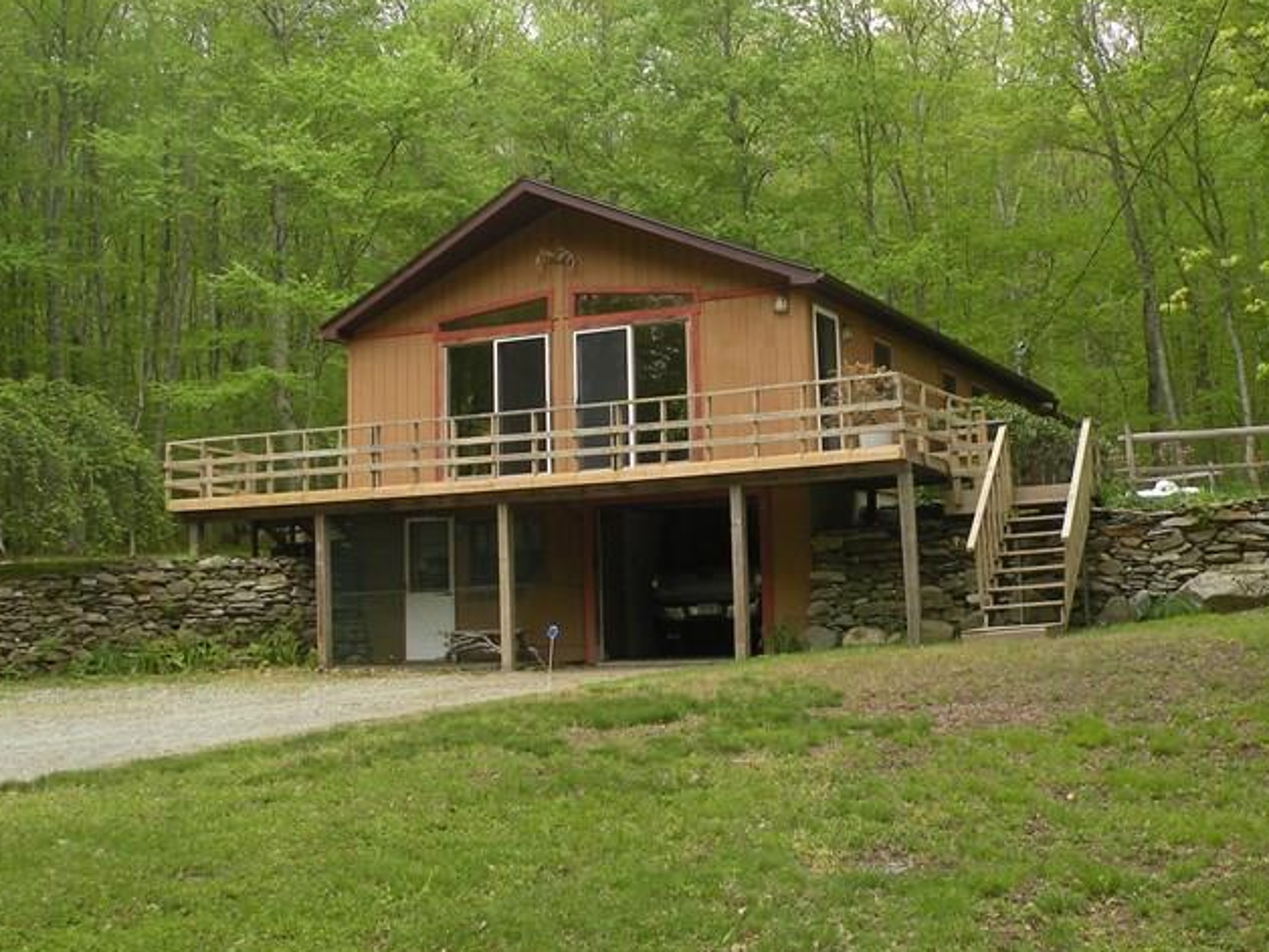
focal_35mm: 44
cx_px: 810
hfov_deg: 42.5
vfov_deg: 32.7
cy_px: 348
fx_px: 1613
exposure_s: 1/109
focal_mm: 4.7
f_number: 4
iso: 64
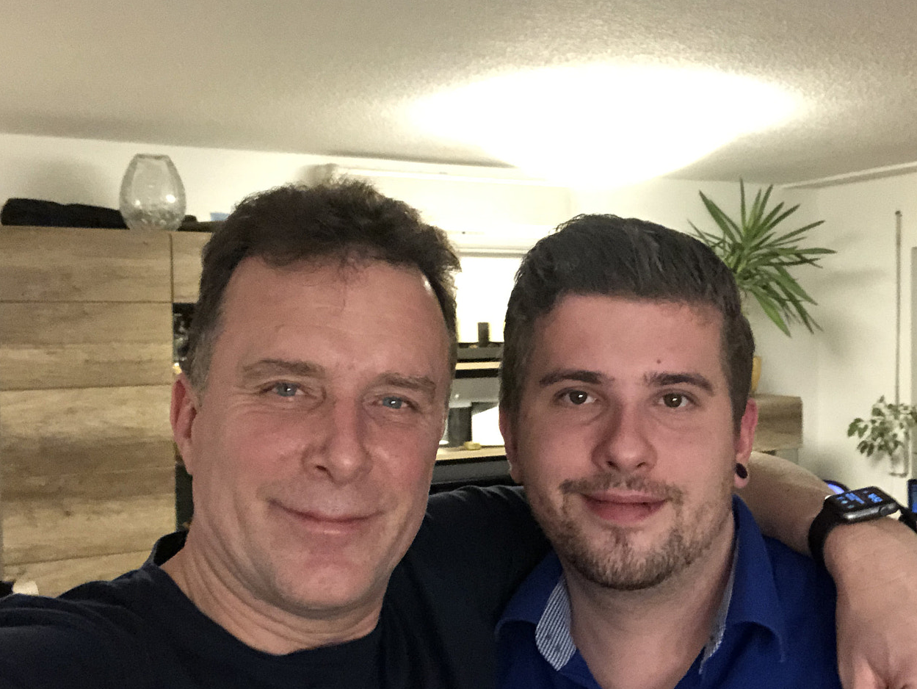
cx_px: 510
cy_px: 362
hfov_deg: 45.7
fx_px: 1087
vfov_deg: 35.2
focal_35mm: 41
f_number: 2.2
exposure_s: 1/17
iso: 640
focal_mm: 2.87
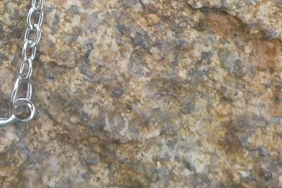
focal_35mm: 92
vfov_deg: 14.4
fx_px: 721
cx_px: -57
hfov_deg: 20.7
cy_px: -38
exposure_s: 1/400
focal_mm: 4.1
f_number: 3.3
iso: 125
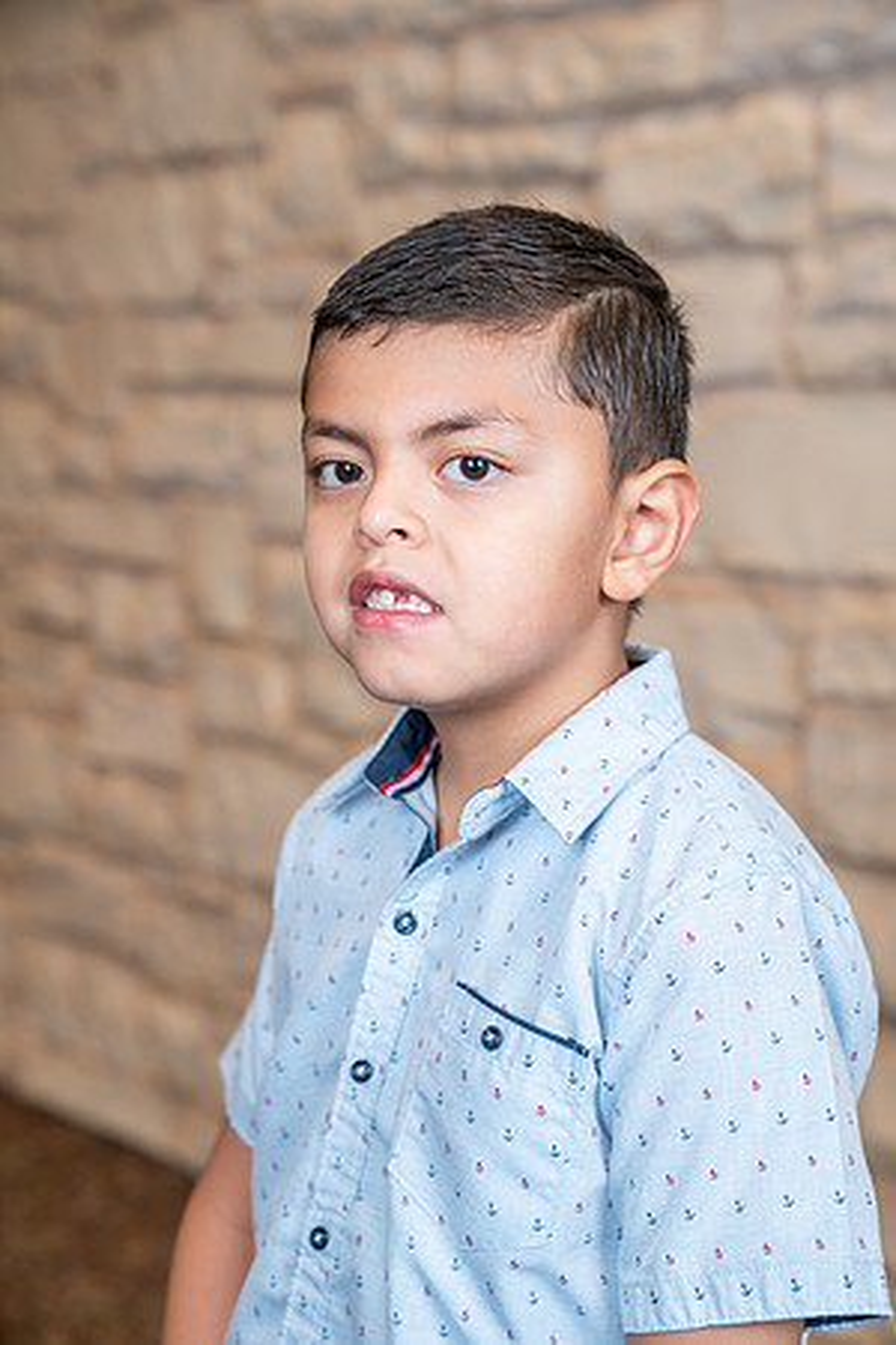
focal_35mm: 70
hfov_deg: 19.5
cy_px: 672
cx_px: 448
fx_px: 2613
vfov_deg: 28.8
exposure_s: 1/200
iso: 400
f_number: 4.5
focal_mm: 70
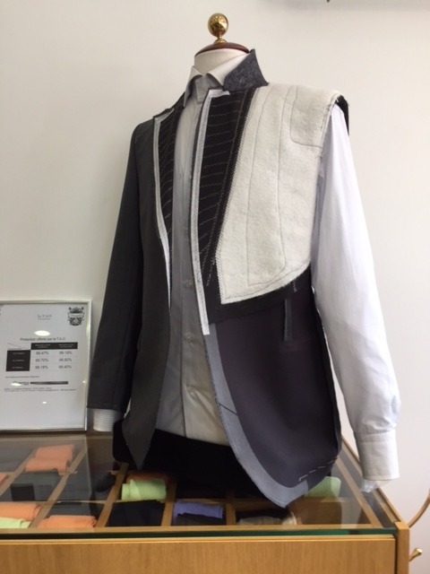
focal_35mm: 29
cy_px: 287
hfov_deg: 48.2
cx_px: 215
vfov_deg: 61.7
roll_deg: -0.7
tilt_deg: -2.5
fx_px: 480
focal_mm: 4.15
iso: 50
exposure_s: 1/100
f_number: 2.2
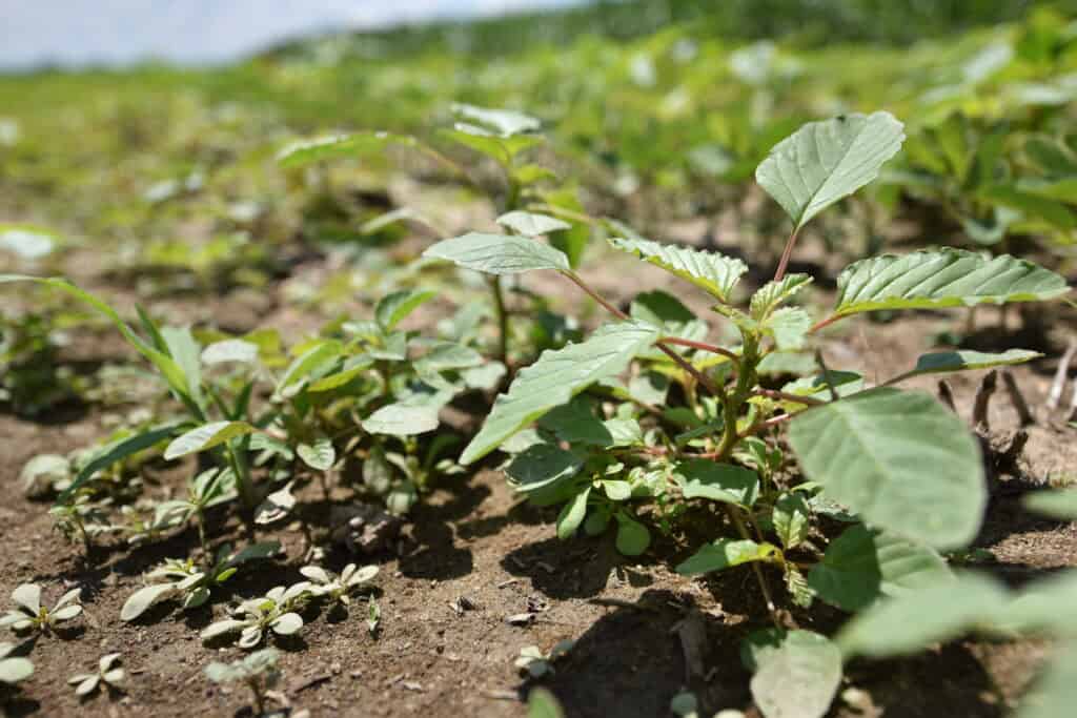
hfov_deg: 59.5
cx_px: 538
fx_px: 942
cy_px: 359
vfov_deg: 41.7
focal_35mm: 32
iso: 100
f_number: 2.8
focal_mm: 21
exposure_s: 1/2500
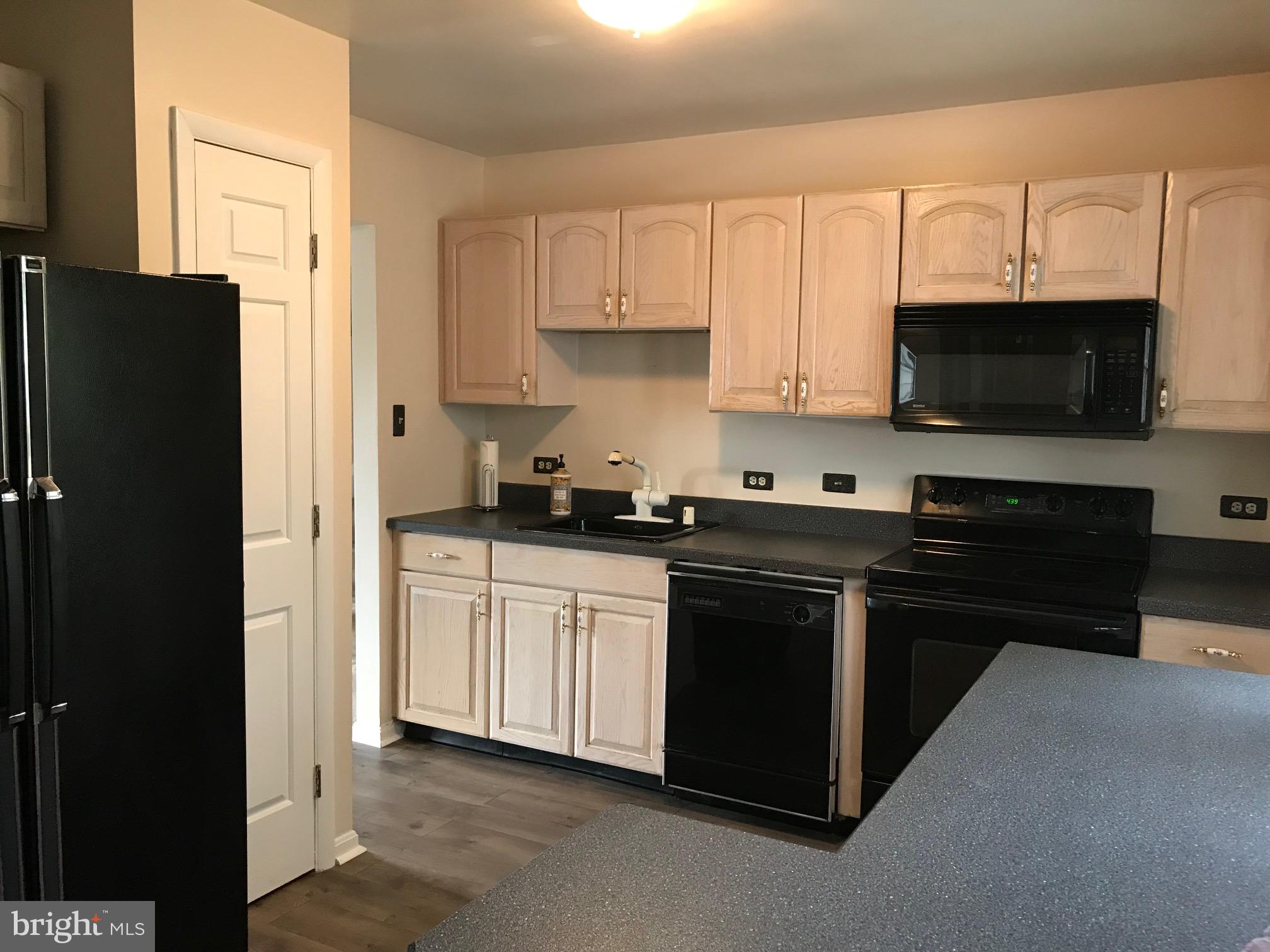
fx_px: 1027
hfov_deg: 63.4
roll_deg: -0.7
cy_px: 476
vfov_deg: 49.7
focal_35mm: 28
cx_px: 635
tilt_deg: -5.6
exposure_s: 1/15
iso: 64
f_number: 1.8
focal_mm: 3.99
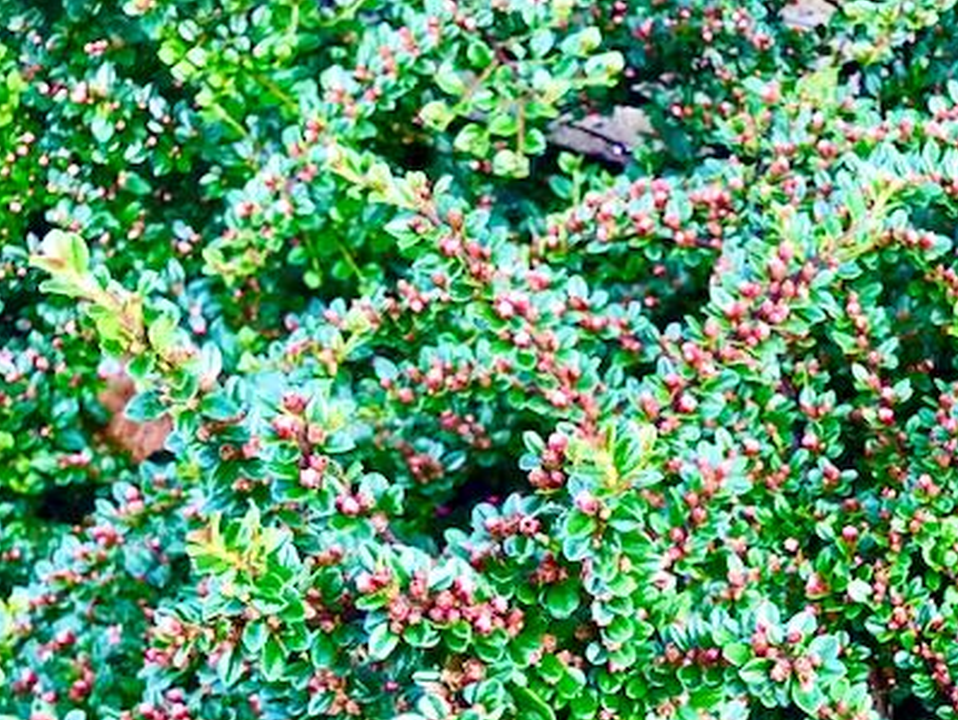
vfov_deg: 19.7
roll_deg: -2.2
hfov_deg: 25.5
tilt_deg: -43.9
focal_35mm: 72
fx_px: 1994
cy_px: 759
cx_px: 992
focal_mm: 3.99
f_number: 1.8
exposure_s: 1/100
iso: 40
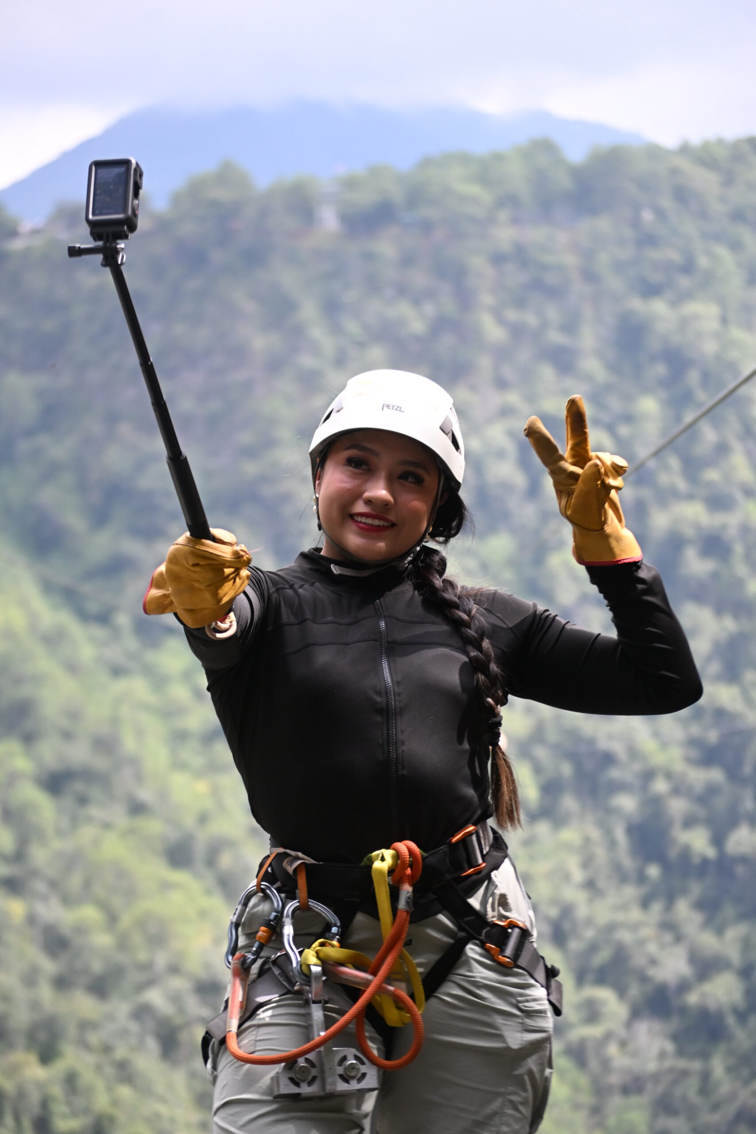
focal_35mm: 128
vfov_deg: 16.1
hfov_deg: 10.8
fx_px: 4015
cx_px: 378
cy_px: 567
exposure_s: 1/2000
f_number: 4.2
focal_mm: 85
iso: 1000
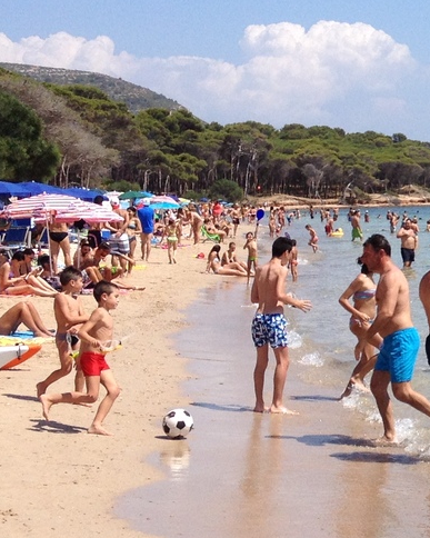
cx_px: 687
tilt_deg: -2.3
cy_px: 185
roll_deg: +1.6
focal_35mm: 113
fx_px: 1798
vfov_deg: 17.0
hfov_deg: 12.8
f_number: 2.4
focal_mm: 4.28
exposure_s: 1/2208
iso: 50
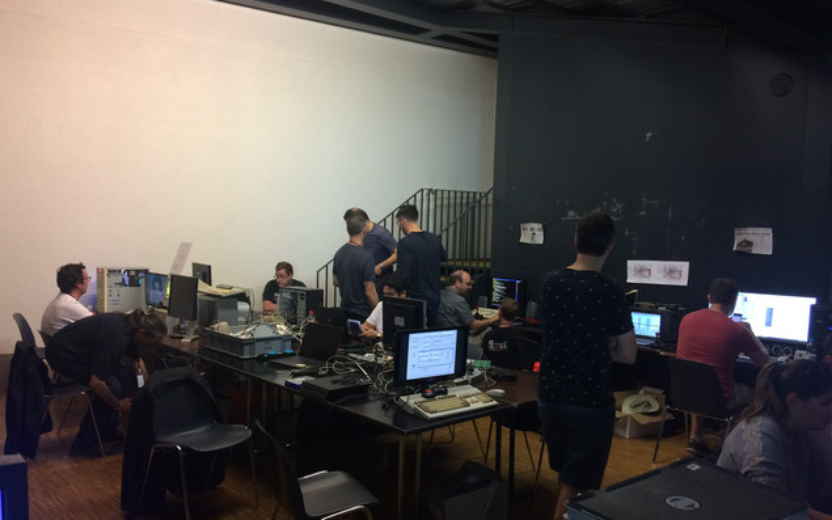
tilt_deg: -7.7
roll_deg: -1.2
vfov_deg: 40.5
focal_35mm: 31
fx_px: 703
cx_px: 414
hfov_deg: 61.2
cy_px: 289
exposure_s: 1/33
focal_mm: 4.15
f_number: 2.2
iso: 200
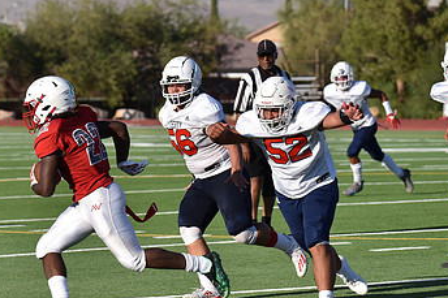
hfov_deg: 8.1
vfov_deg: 5.4
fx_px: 3147
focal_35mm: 253
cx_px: 92
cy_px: 166
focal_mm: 150
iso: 560
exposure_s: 1/4000
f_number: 5.6
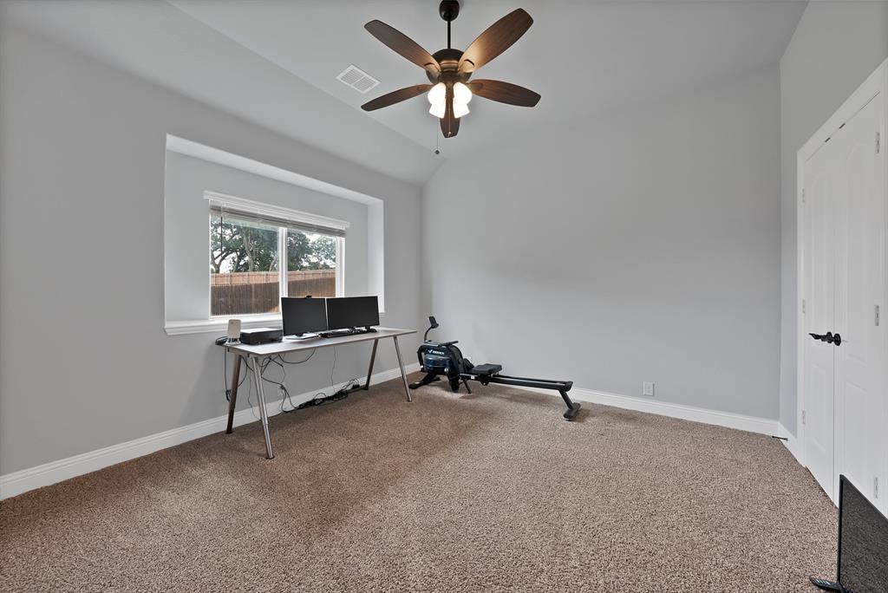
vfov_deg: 90.1
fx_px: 296
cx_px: 444
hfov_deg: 112.6
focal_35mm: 12
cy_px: 296
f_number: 9
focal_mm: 12
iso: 640
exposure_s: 1/8
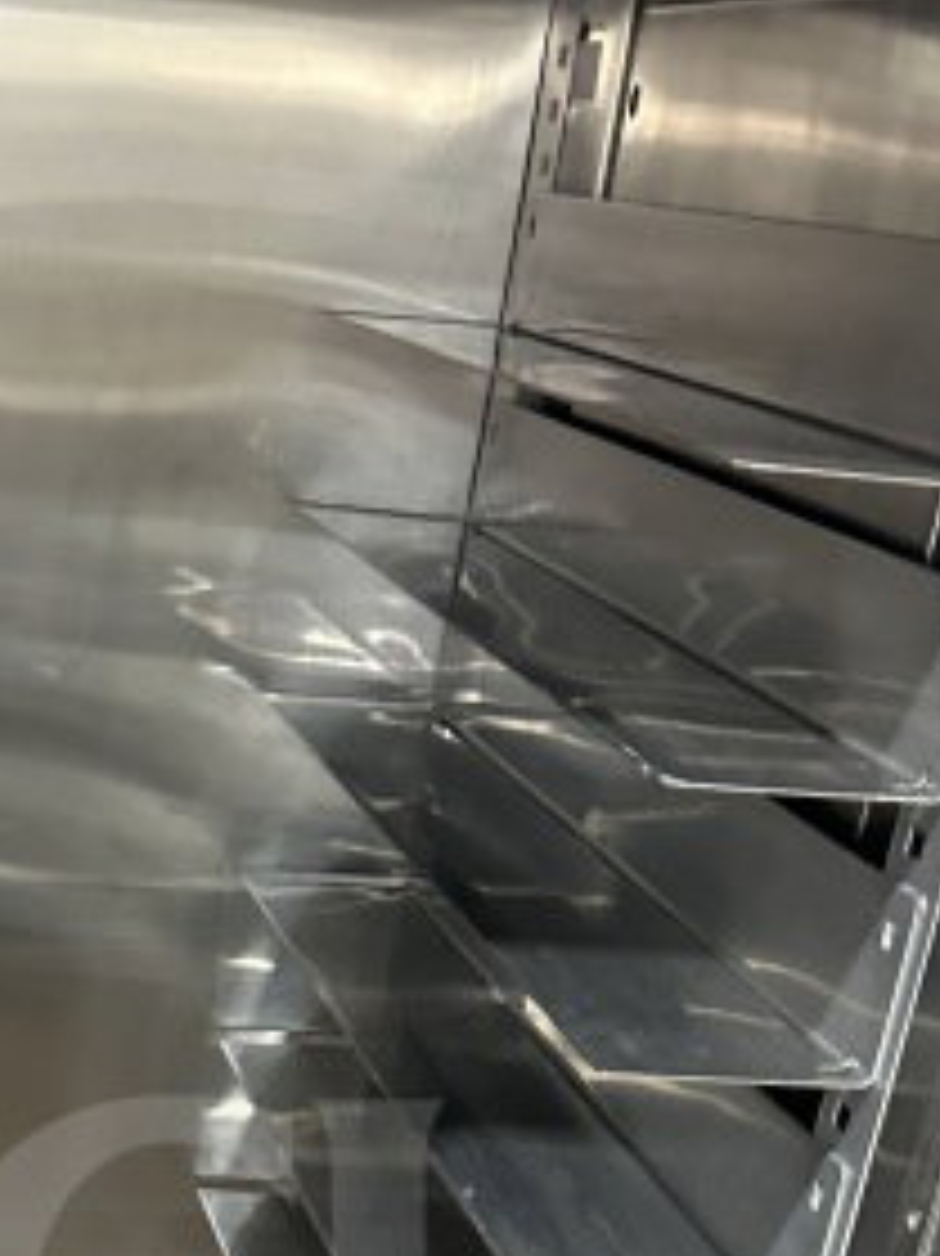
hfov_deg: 20.4
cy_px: 1456
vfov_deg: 25.3
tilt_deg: -24.4
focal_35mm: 70
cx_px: 36
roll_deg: -9.6
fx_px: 2536
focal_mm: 6.86
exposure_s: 1/57
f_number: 1.78
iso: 1000
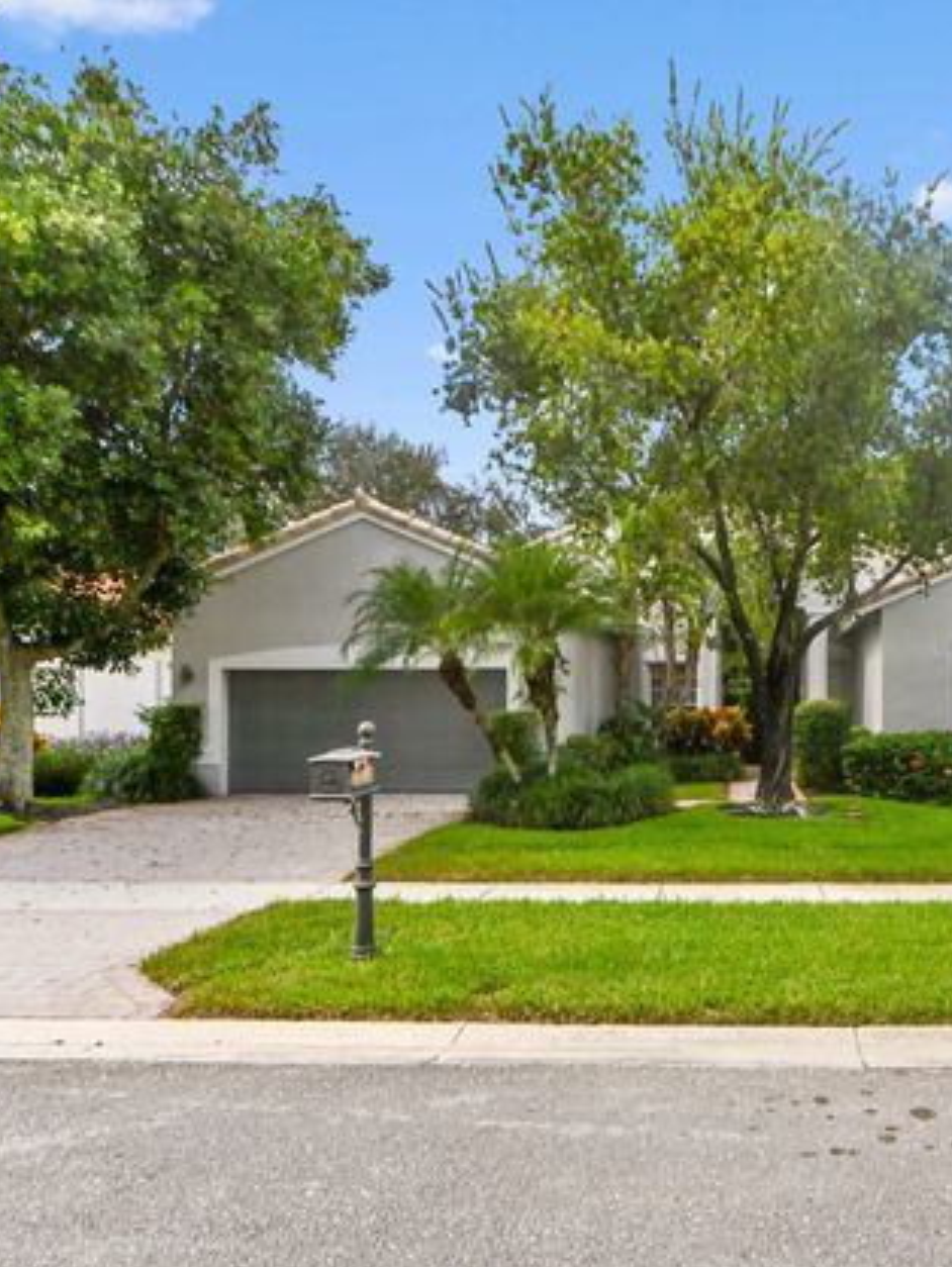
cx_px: 740
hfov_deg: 52.0
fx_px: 916
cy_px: 643
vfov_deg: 69.4
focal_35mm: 25
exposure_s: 1/1250
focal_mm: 17
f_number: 9
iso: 400
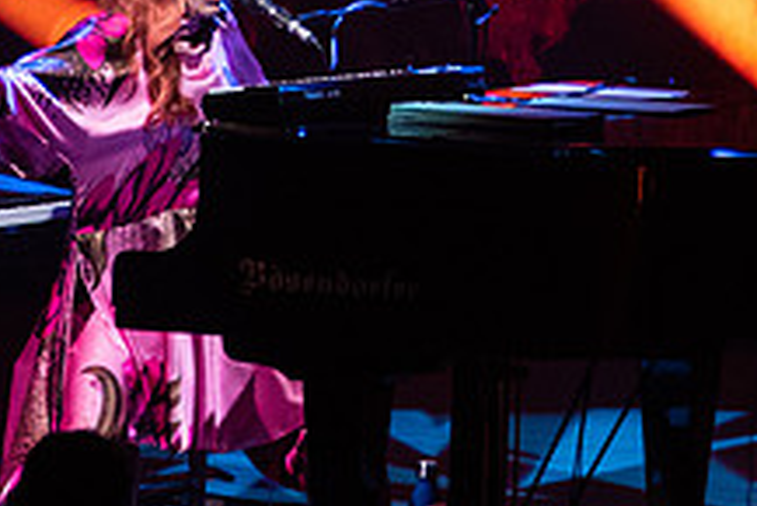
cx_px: 554
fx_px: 16160
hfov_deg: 2.7
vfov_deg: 1.8
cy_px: -242
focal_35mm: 768
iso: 2000
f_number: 3.2
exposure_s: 1/200
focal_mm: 200
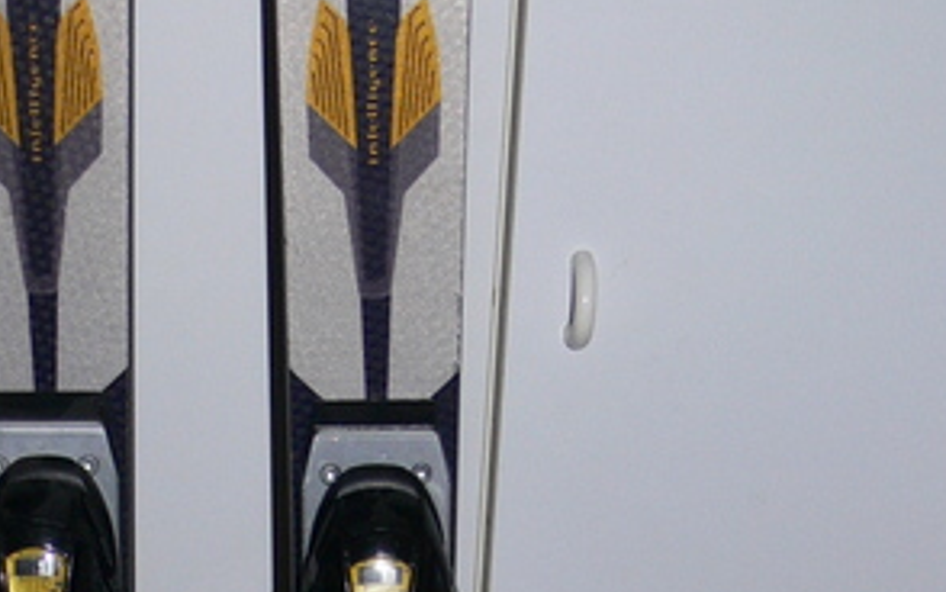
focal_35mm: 101
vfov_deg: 12.0
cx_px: 228
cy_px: 1049
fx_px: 2605
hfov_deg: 20.4
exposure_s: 1/30
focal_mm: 7.4
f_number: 2.8
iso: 100
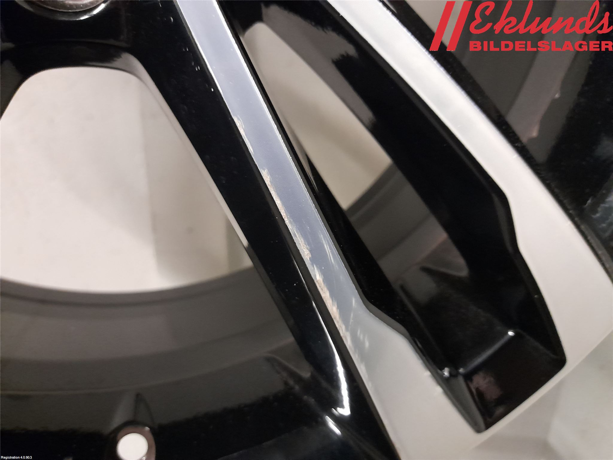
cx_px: 306
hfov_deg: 69.4
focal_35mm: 25
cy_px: 230
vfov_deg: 54.9
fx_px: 443
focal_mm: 4.6
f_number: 2
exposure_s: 1/20
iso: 1000
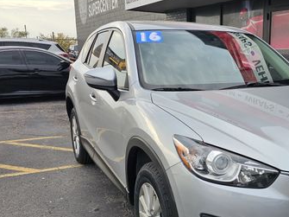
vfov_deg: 32.6
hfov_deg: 40.5
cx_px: 247
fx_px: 367
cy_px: 140
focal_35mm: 44
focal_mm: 6.3
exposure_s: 1/180
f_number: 1.7
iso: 16
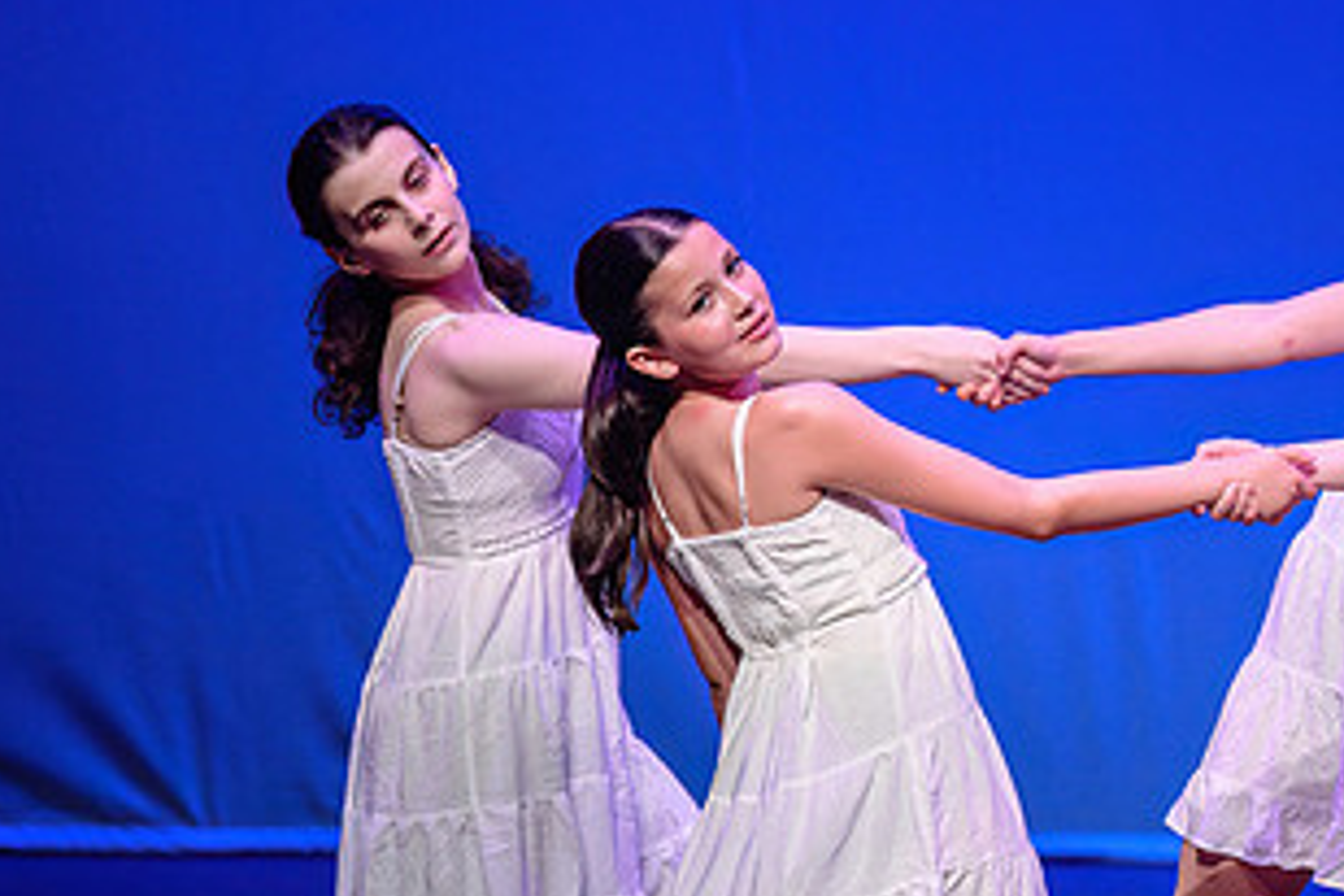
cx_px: 1430
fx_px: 13887
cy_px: 682
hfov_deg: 5.5
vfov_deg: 3.7
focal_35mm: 372
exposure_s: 1/500
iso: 1600
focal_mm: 165
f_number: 2.8
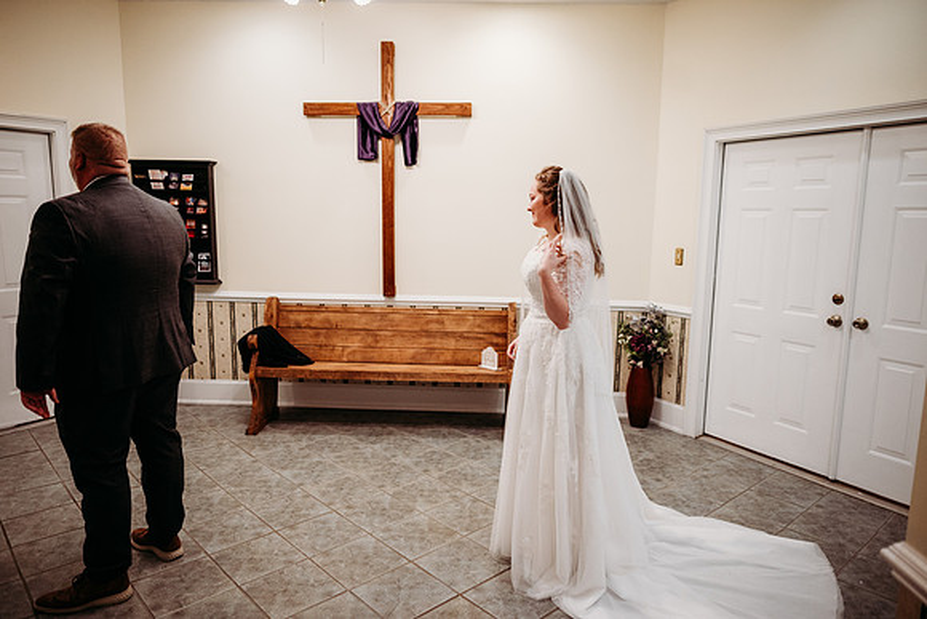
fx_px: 618
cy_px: 310
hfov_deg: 73.7
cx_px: 464
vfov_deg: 53.2
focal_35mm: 24
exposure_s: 1/200
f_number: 2.2
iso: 800
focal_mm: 24
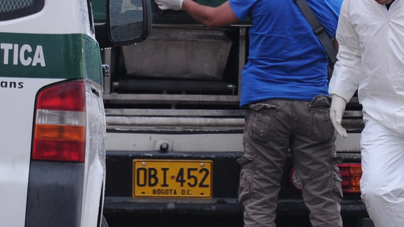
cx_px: 446
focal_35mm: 945
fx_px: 10121
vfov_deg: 1.3
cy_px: 55
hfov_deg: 2.3
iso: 1000
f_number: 2.8
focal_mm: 200
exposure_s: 1/500
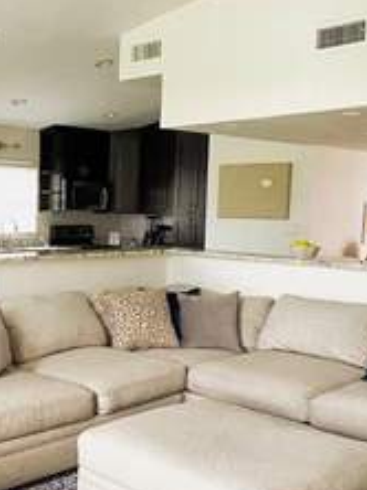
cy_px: 311
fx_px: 1062
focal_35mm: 75
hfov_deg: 19.4
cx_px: 60
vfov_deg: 25.9
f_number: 1.8
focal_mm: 4.25
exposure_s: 1/30
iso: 640
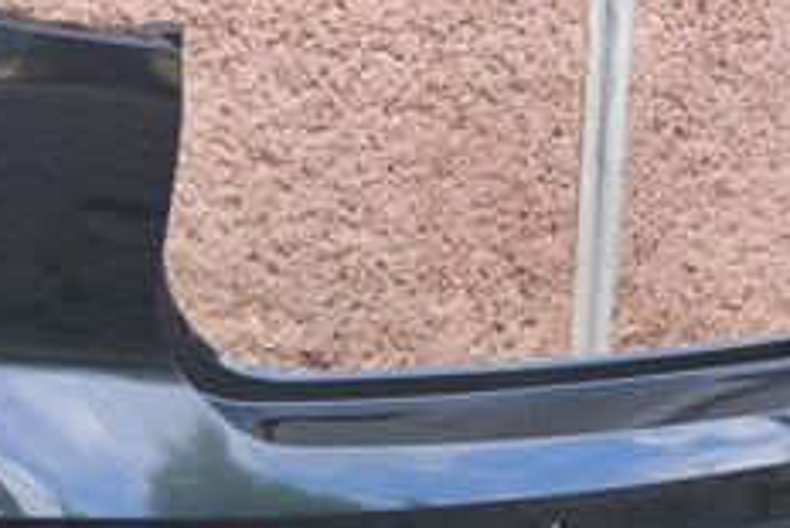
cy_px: 511
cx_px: 252
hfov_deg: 15.5
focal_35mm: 132
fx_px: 2898
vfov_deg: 10.3
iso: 50
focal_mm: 6.57
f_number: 1.6
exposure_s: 1/290
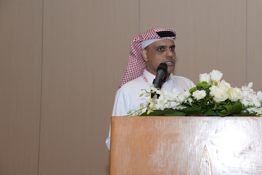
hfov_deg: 20.1
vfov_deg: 13.6
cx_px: 175
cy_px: 88
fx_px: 735
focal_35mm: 101
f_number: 6.3
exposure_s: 1/80
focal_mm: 75
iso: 2500
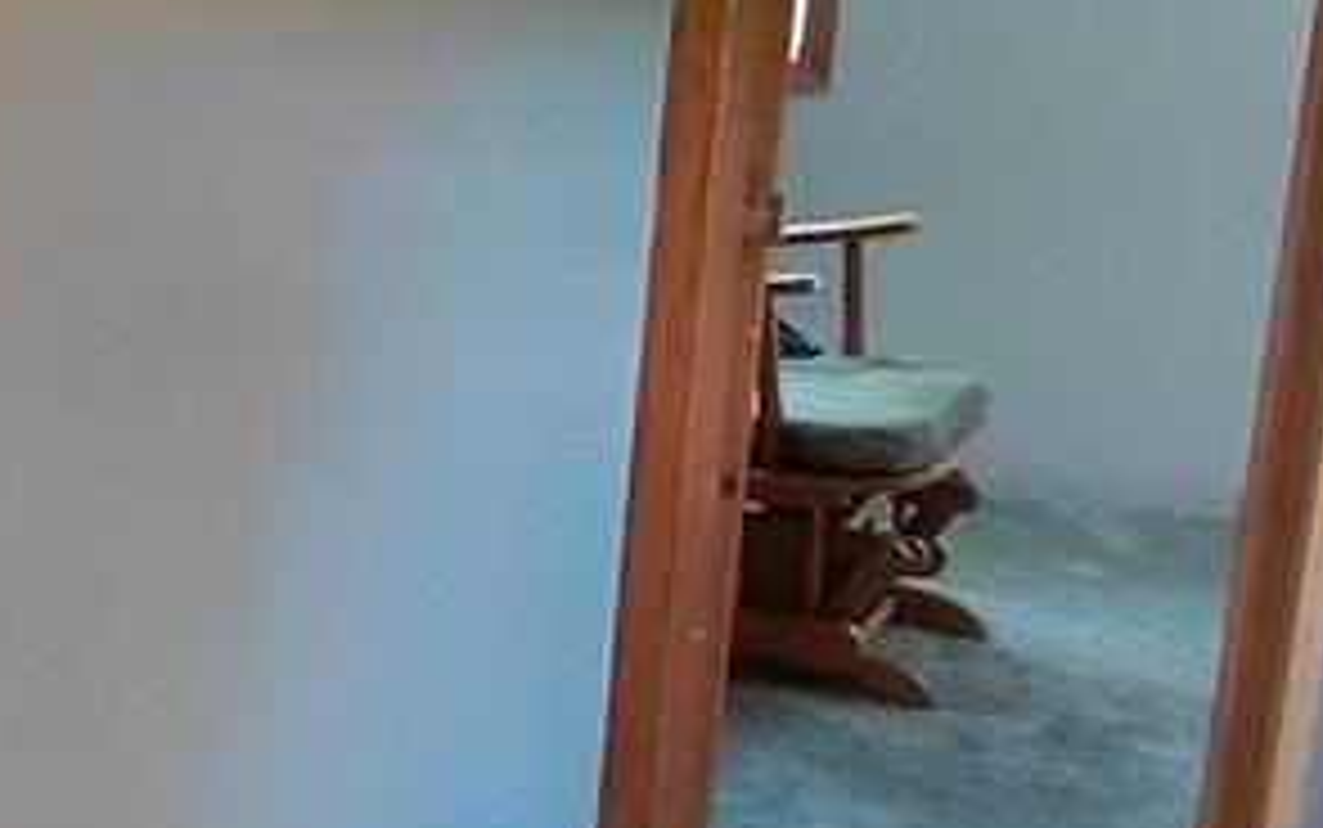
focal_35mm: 59
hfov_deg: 26.1
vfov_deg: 21.8
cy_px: 176
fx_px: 2128
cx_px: -626
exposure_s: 1/60
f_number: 2.2
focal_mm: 1.64
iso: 200
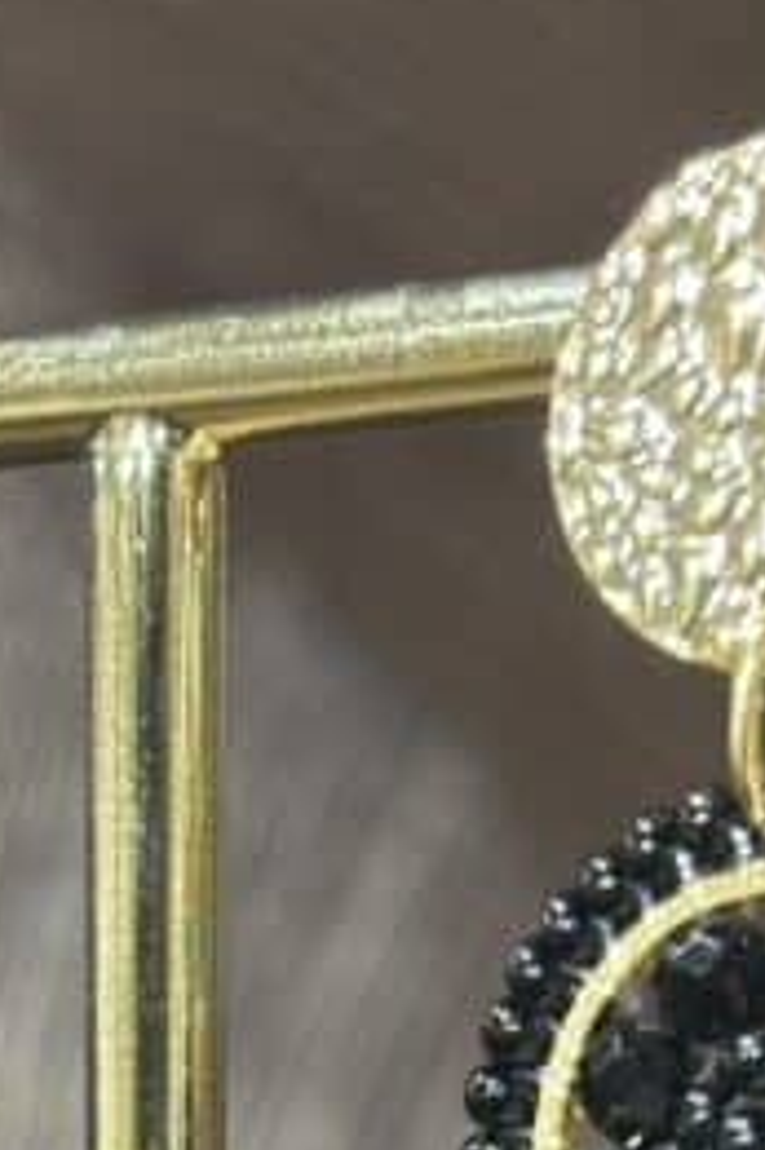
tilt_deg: -1.0
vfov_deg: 9.4
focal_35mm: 213
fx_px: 6798
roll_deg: -0.6
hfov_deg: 6.4
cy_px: 1738
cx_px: 40
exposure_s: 1/50
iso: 80
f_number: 1.6
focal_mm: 5.96
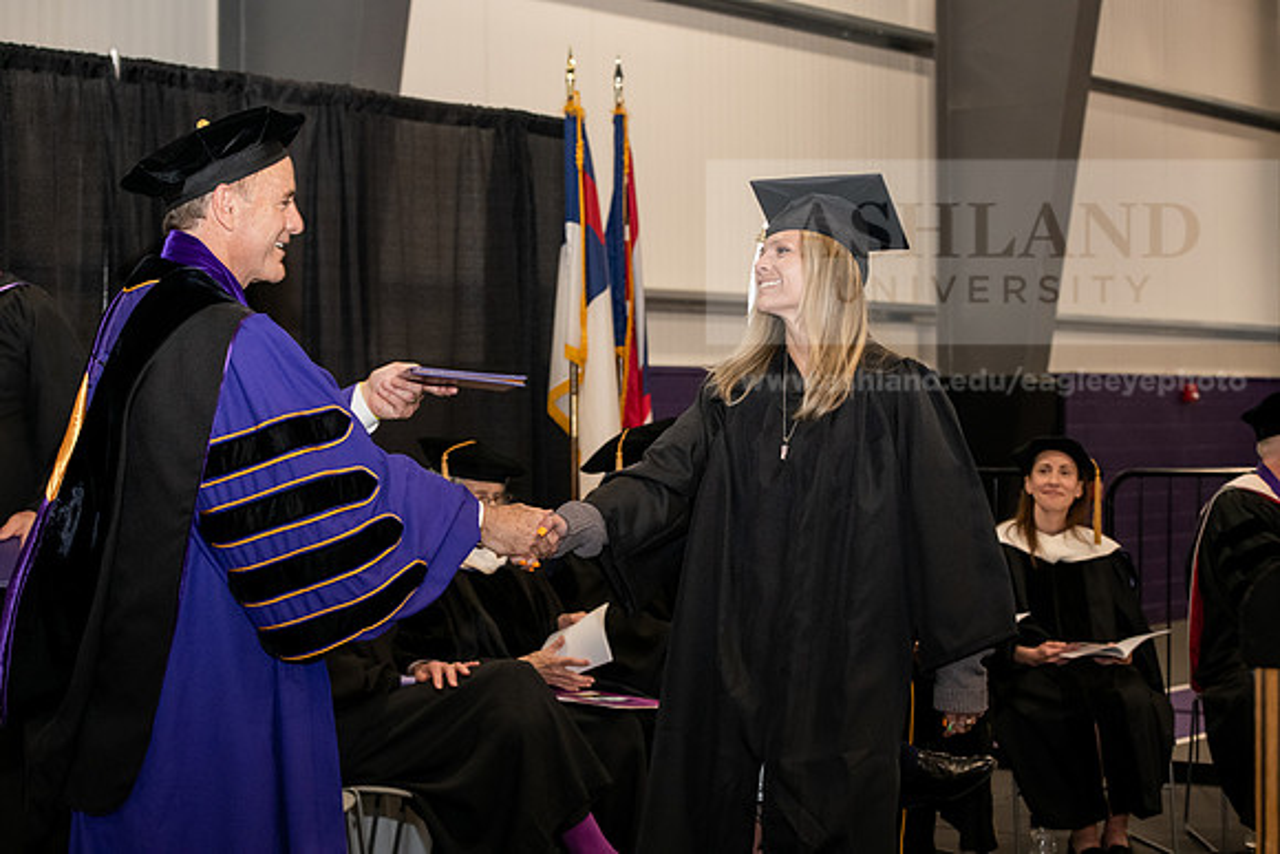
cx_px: 640
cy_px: 427
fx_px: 2489
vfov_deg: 19.5
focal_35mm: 70
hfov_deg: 28.8
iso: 2500
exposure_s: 1/200
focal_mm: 70
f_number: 5.6
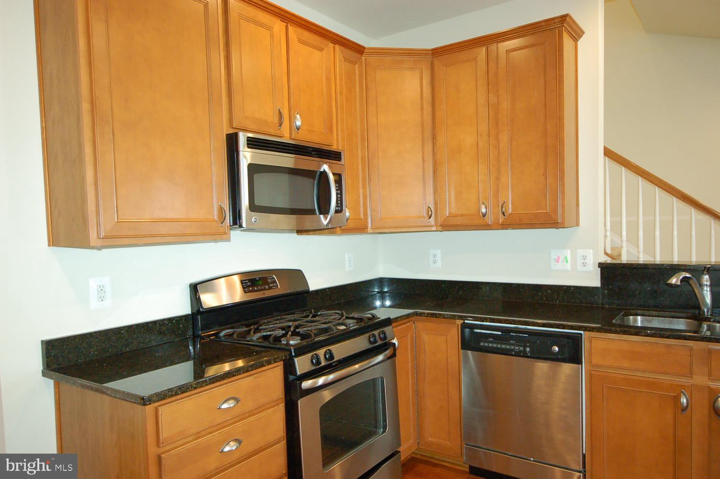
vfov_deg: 50.3
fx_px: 510
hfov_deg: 70.5
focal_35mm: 26
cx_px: 360
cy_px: 240
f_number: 4.2
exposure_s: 1/60
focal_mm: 17
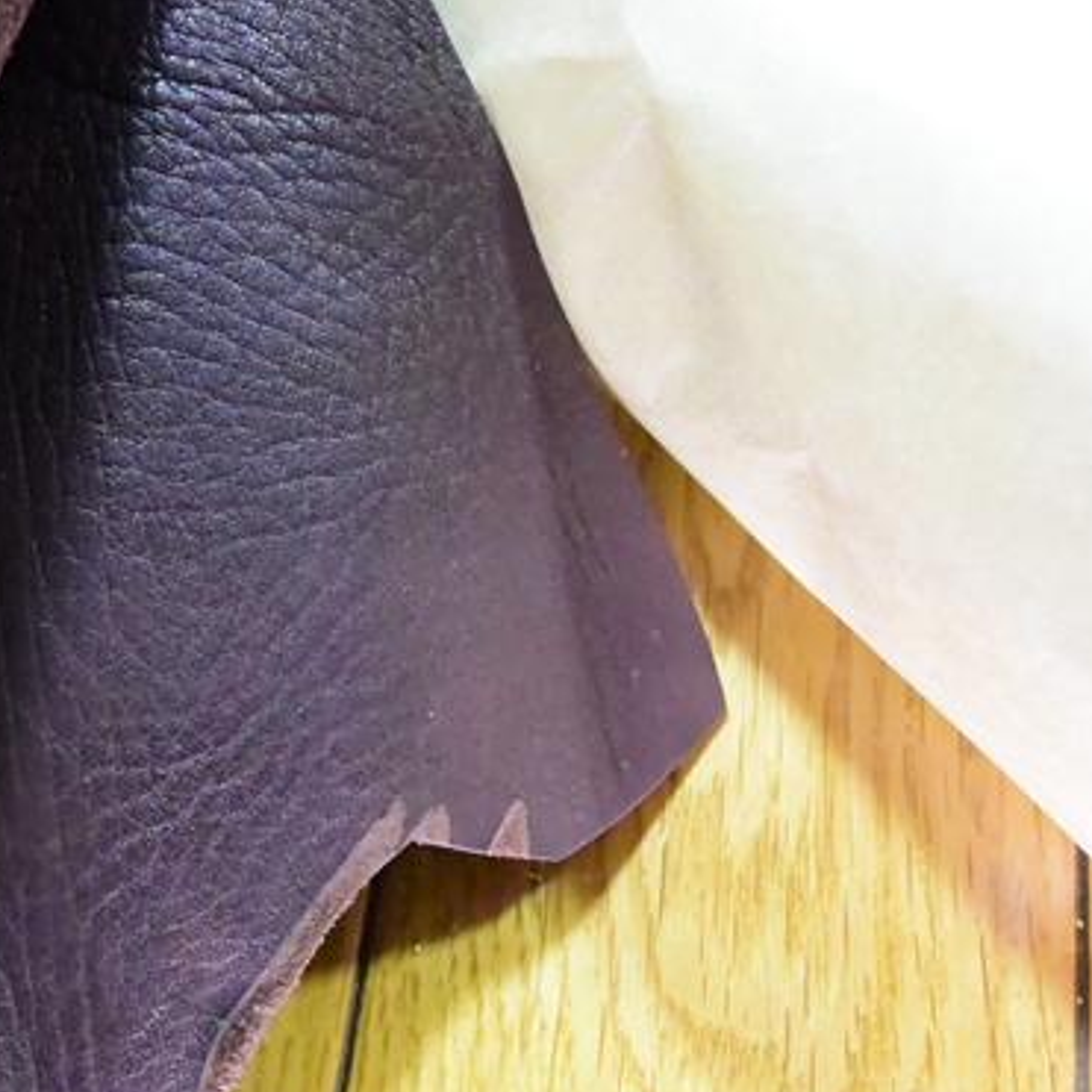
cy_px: 543
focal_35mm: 33
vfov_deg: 49.7
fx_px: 1178
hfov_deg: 45.0
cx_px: 100
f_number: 3.5
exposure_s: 1/15
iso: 3200
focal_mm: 6.7
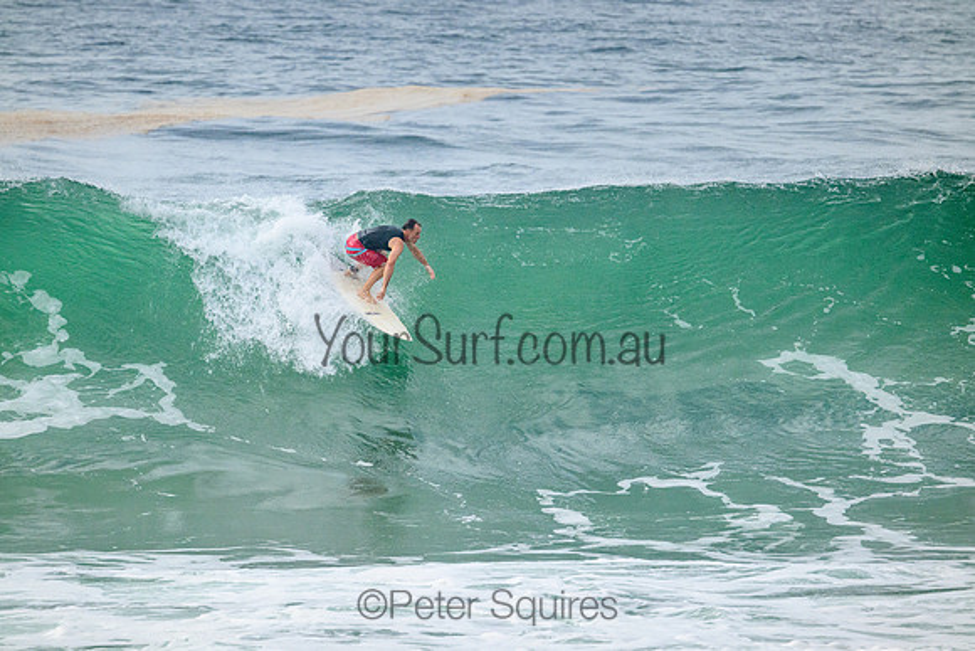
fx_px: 14357
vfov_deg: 2.6
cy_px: 326
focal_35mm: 530
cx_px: 488
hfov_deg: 3.9
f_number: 10
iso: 1600
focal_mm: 530
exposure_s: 1/2500
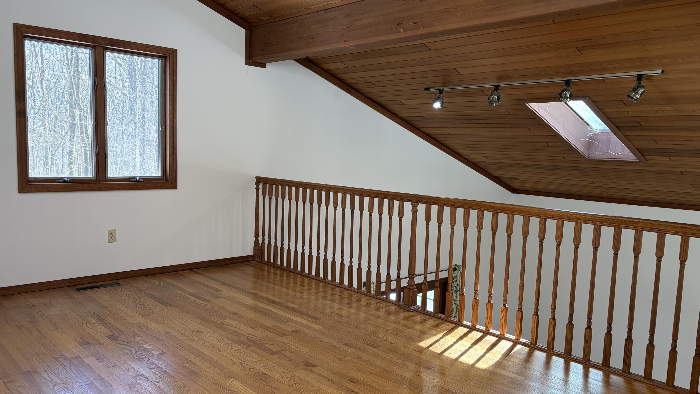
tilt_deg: -7.0
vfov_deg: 40.2
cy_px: 206
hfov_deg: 66.1
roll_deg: -2.3
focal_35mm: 29
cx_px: 350
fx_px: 538
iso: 125
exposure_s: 1/185
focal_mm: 5.96
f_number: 1.6
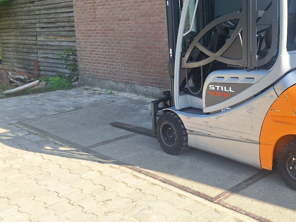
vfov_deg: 35.6
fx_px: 342
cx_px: 246
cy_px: 71
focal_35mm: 40
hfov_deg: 44.0
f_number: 1.8
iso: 40
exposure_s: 1/1000
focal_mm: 5.54
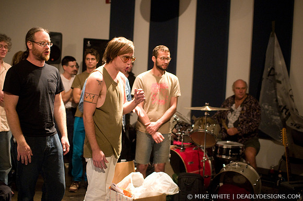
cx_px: 152
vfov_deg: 29.8
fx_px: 378
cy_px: 100
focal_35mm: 45
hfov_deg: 43.7
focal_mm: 30
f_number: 1.4
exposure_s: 1/50
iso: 1600
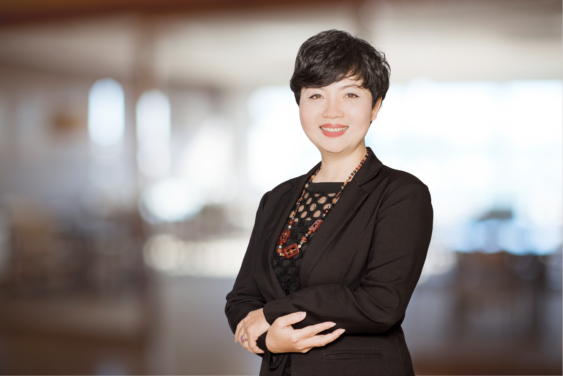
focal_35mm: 165
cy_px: 188
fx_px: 2580
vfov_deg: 8.3
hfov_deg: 12.5
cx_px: 282
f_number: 7.1
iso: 250
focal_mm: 165
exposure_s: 1/100
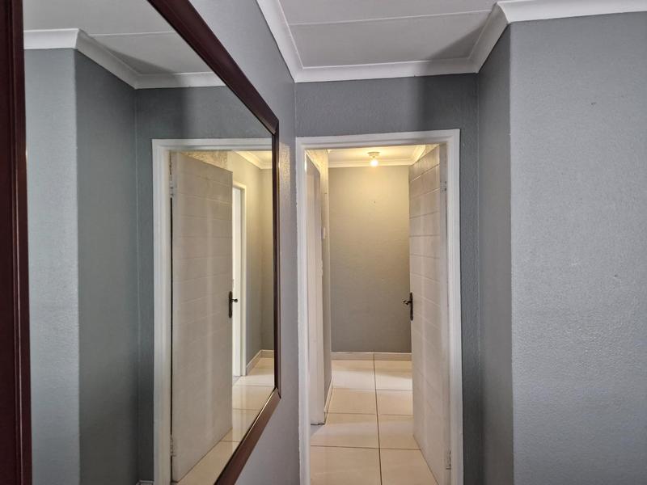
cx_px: 324
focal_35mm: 23
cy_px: 242
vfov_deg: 58.9
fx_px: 430
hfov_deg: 73.9
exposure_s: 1/100
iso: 640
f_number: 1.8
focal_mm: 5.54
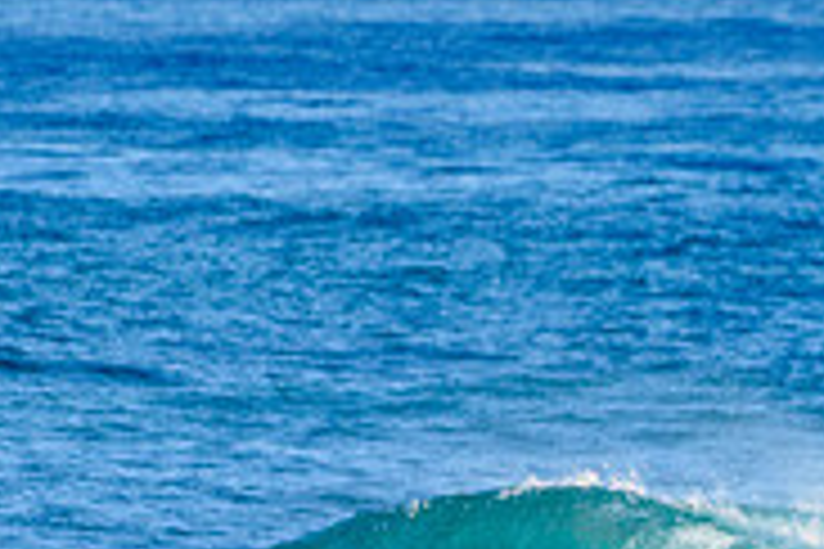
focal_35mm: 1946
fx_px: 44538
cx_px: 624
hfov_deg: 1.1
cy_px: 630
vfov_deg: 0.7
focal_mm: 500
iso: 280
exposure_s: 1/2000
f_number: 5.6
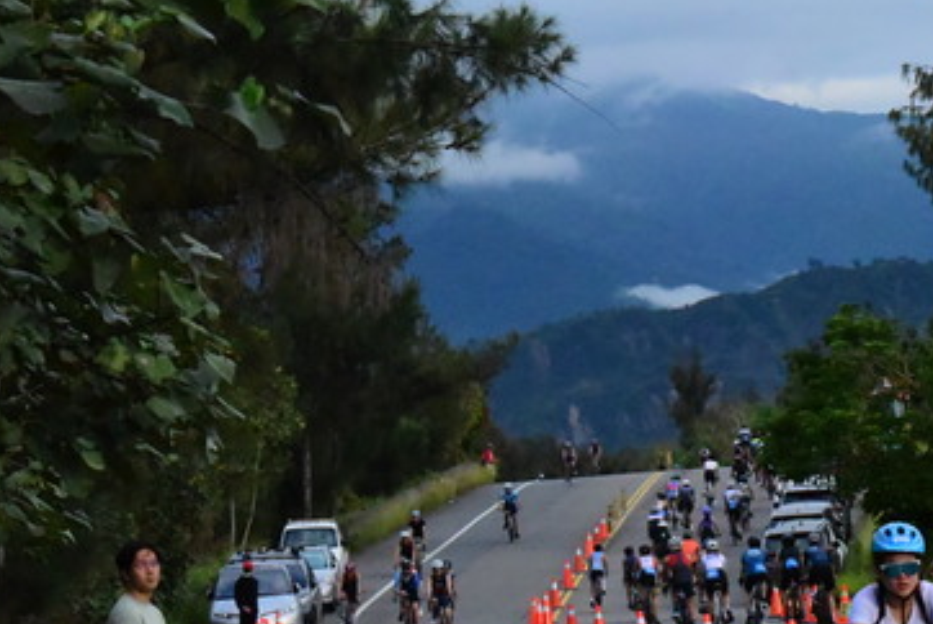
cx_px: 889
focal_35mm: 237
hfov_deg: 8.6
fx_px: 6147
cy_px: 605
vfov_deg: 5.8
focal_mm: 110
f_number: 16
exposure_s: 1/3200
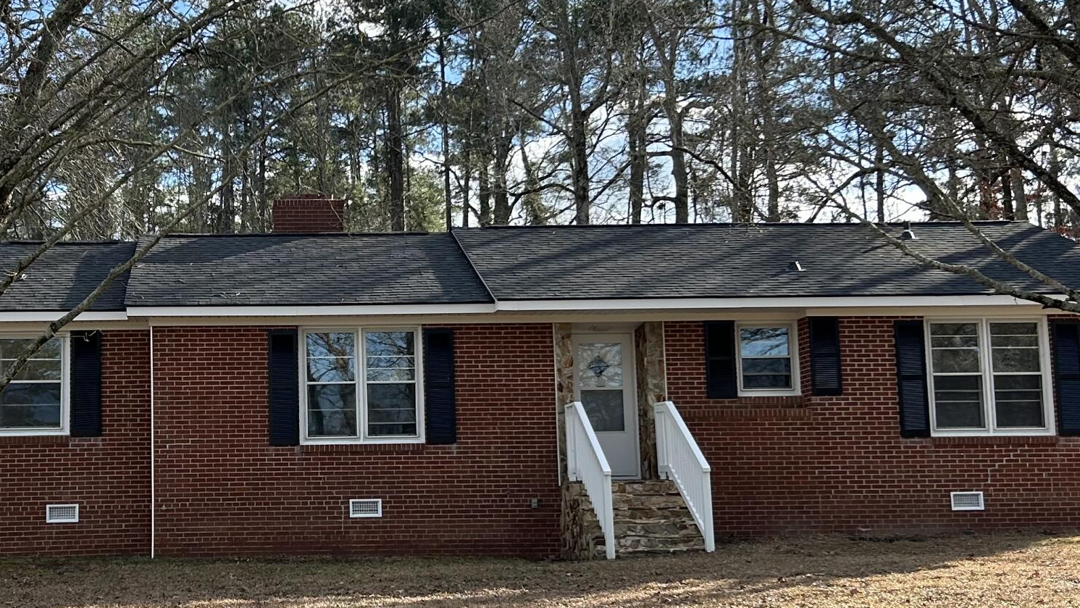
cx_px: 312
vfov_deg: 21.1
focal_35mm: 57
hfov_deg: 36.0
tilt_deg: +7.0
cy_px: 314
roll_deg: +0.8
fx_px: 1632
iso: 50
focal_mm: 5.7
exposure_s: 1/1344
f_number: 1.5
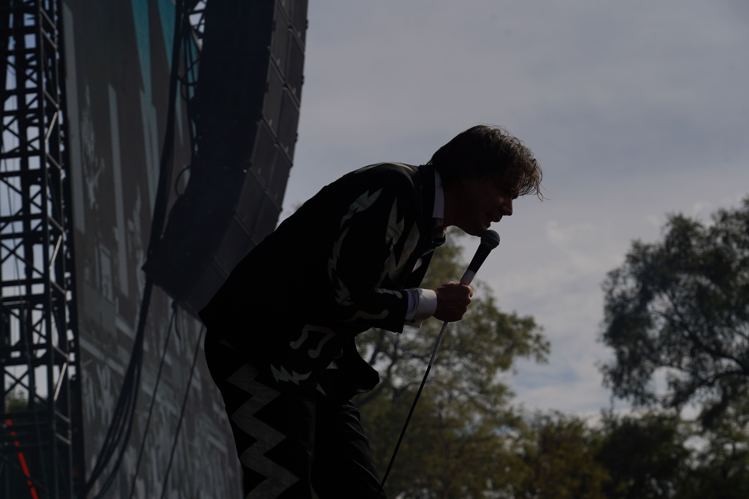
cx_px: 374
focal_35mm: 105
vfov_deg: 13.0
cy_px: 250
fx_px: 2184
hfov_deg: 19.5
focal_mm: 105
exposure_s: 1/1250
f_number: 8
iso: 100
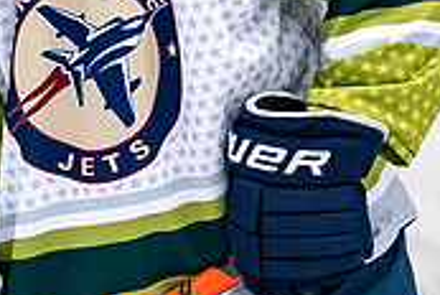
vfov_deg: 1.0
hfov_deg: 1.5
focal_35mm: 1385
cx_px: 2
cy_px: -324
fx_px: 16957
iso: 2000
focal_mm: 190
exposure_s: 1/800
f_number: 3.2
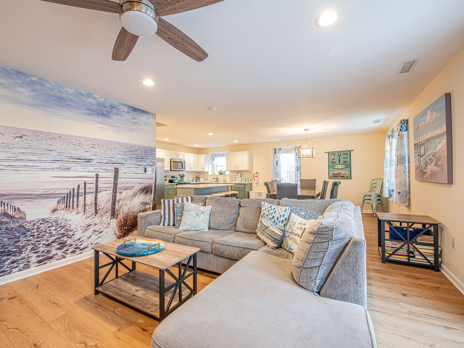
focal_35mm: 15
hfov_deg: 97.5
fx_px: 203
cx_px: 217
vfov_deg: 81.2
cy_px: 174
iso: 64
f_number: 9
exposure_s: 3
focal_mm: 14
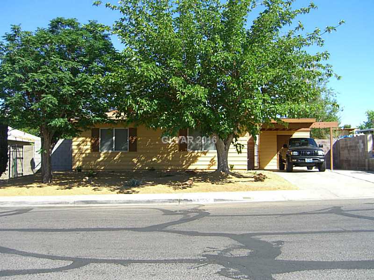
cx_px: 187
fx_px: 411
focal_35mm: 38
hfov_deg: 49.0
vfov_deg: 37.7
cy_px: 140
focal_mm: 7.9
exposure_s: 1/800
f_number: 2.8
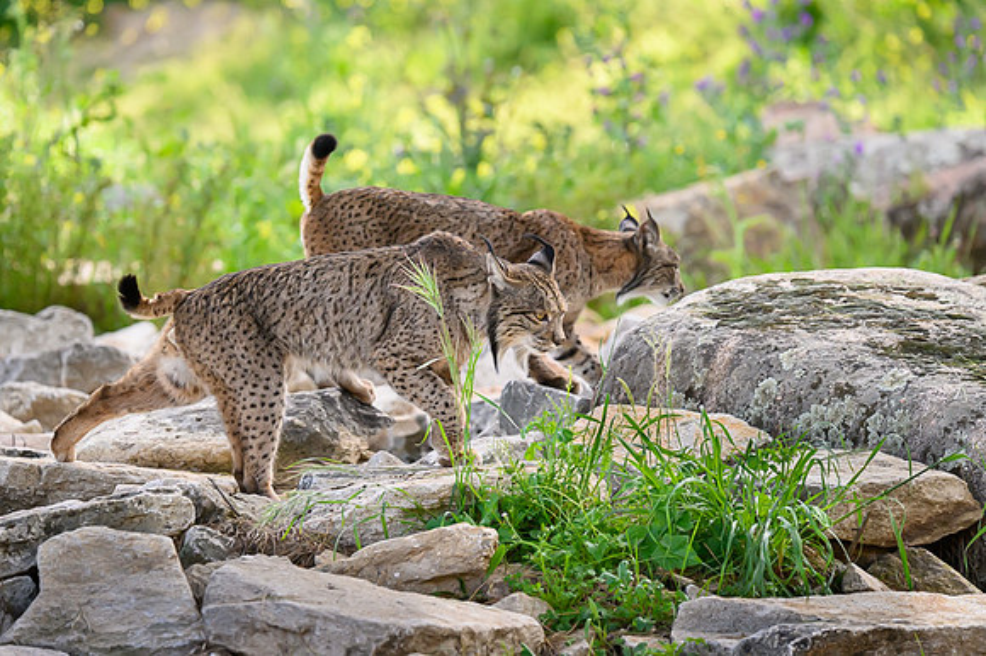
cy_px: 281
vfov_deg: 4.6
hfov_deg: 6.9
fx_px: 8149
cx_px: 426
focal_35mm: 298
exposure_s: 1/2000
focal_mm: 240
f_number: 5
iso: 2500
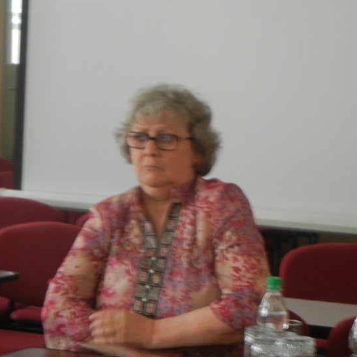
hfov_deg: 10.5
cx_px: 74
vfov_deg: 10.5
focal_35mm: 166
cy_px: 185
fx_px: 1937
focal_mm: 18.3
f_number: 4.5
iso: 357
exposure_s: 1/30
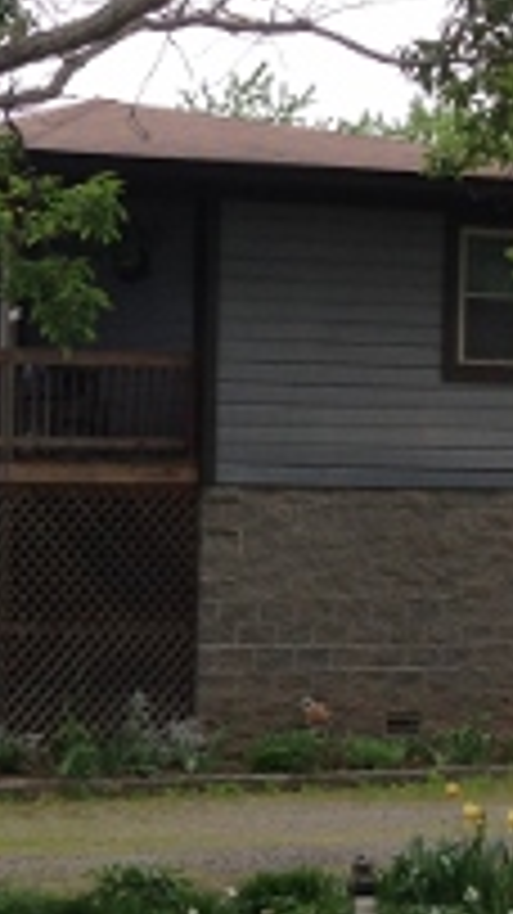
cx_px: -711
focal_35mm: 115
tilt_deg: -1.6
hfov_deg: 9.4
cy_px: 630
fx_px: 2784
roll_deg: +0.2
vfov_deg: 18.6
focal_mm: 4.12
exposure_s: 1/296
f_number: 2.4
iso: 50
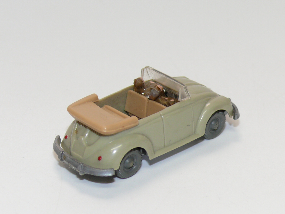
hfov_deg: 13.5
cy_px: 107
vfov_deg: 10.2
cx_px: 142
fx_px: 1202
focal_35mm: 146
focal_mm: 17.3
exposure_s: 1/30
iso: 100
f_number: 4
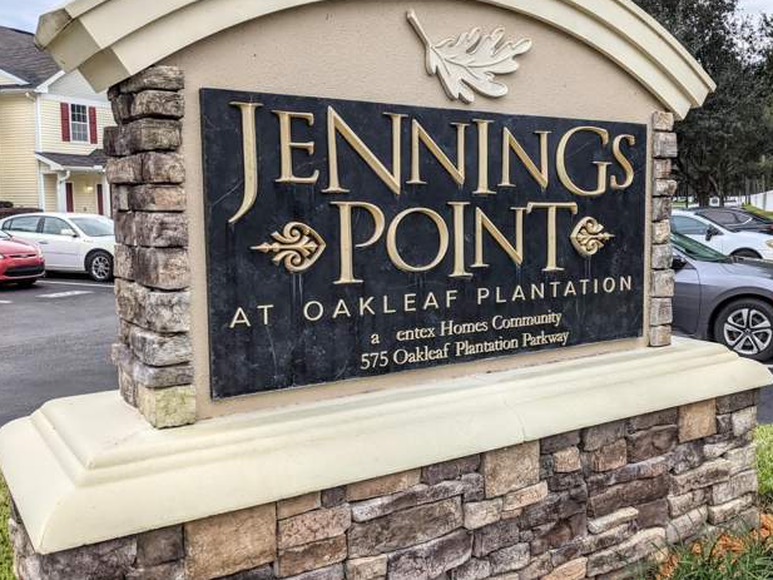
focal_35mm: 35
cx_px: 496
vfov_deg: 40.7
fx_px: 782
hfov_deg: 51.9
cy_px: 269
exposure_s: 1/1560
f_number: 1.73
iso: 58
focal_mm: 4.38
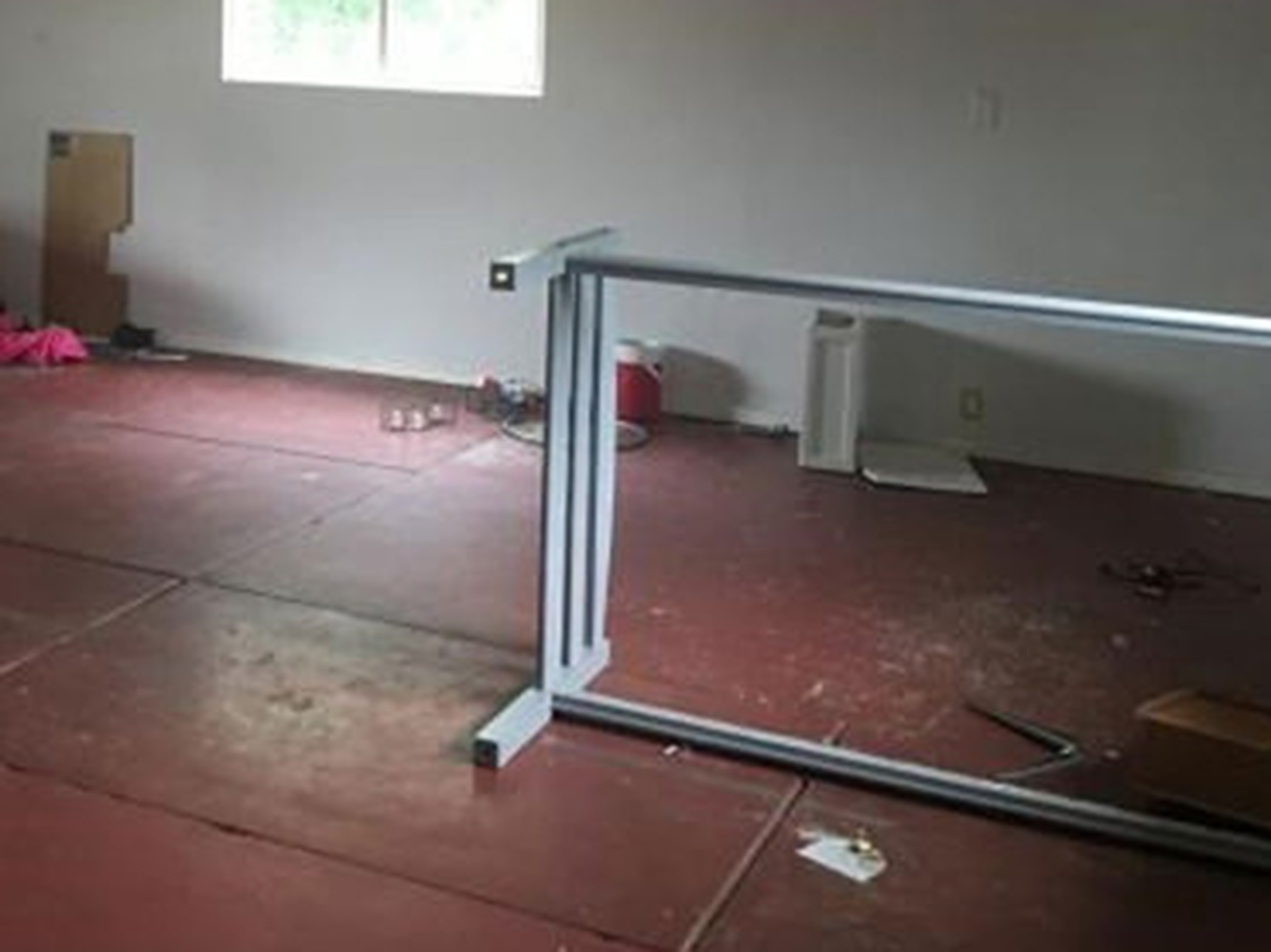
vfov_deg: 28.4
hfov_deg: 37.3
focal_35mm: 50
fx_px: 1835
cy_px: 164
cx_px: 329
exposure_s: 1/15
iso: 100
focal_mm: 4.15
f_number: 2.2
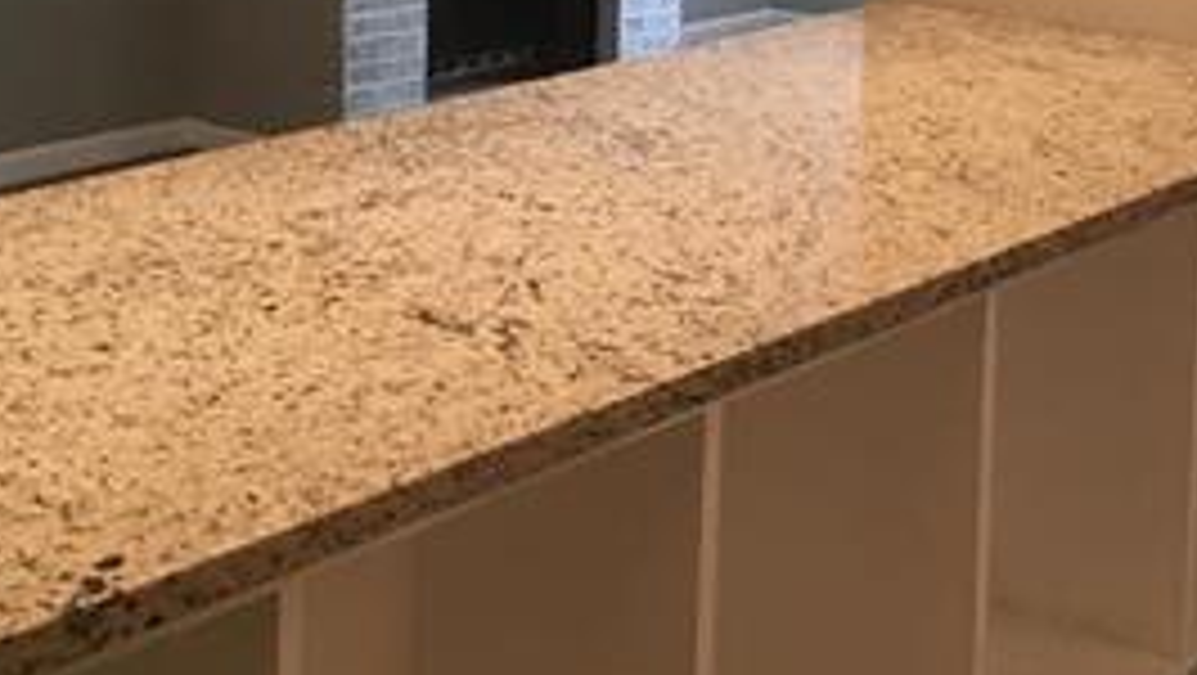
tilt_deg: -9.7
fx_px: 2414
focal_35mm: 76
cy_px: 4
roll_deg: -1.5
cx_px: 864
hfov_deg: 27.6
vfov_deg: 15.6
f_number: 2.2
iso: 40
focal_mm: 4.15
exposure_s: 1/30
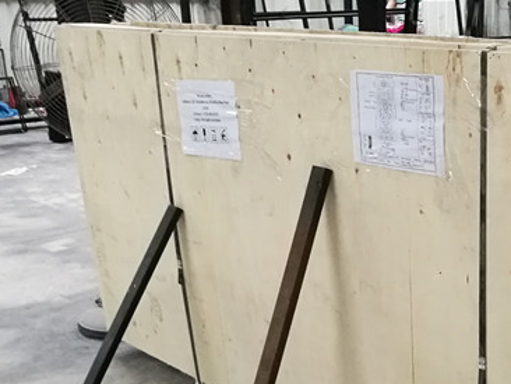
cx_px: 452
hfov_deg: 31.3
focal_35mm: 59
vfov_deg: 24.4
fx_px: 872
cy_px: 318
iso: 640
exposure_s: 1/20
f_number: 2.2
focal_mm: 4.5
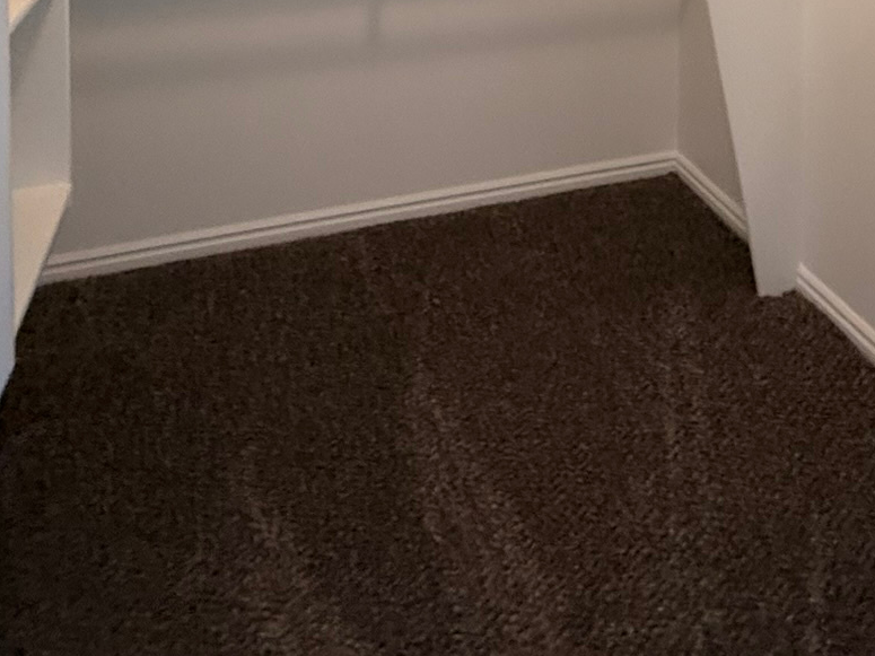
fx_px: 935
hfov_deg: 48.9
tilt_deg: -4.1
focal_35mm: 37
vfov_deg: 30.2
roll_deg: -0.2
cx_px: 611
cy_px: -209
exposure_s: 1/60
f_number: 2.2
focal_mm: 2.22
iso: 320
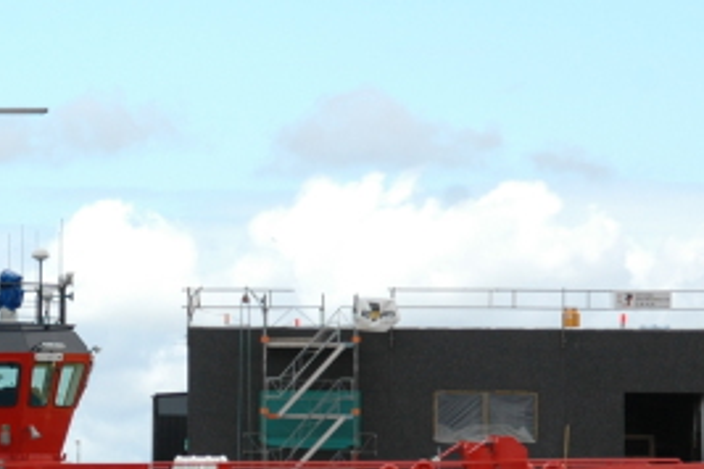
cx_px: -253
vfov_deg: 4.1
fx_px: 6580
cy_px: 300
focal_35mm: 336
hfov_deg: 6.1
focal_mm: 75
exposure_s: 1/320
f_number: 9
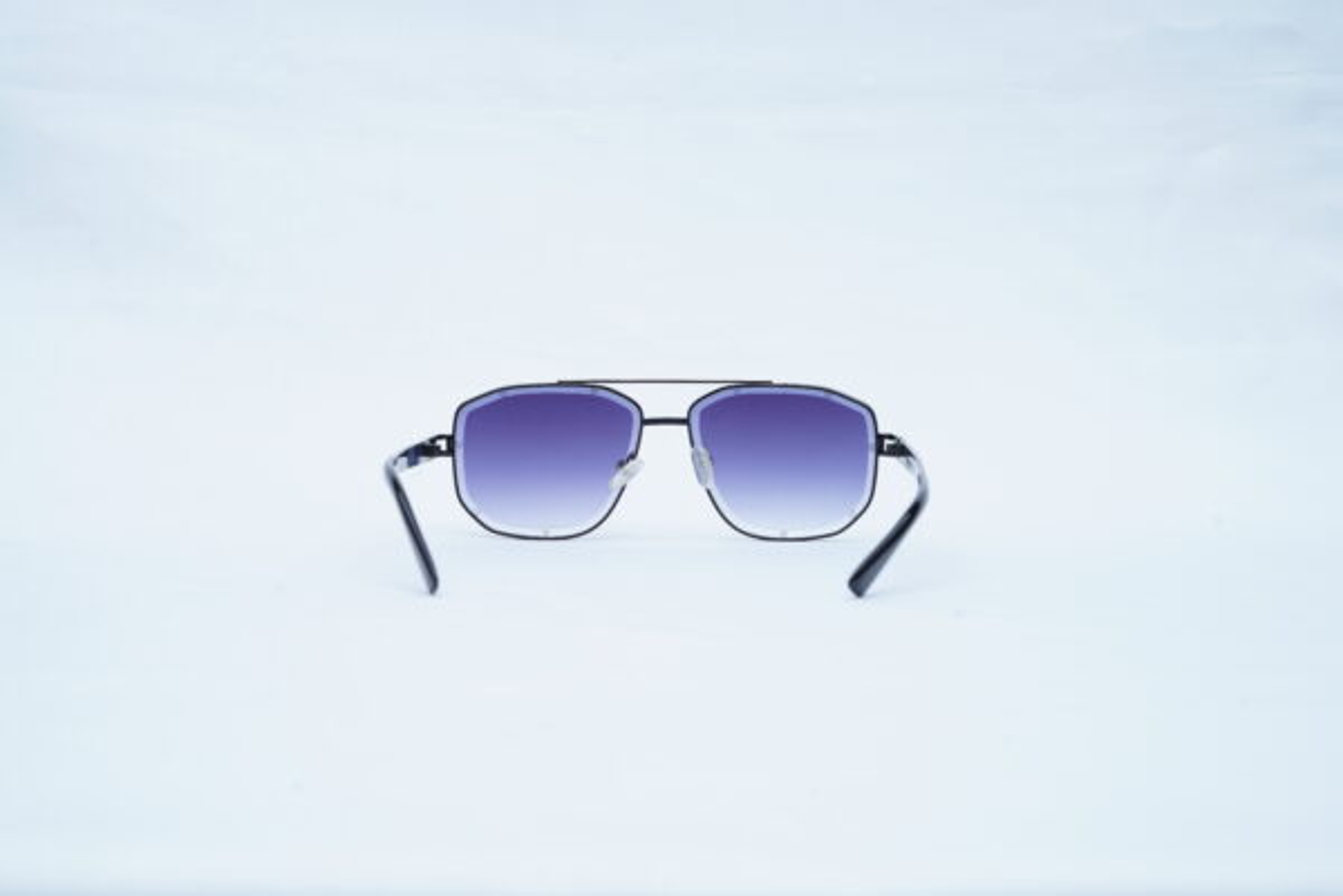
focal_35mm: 50
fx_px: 1865
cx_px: 672
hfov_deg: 39.6
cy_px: 448
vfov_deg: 27.0
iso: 200
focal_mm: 50
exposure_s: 1/160
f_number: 9
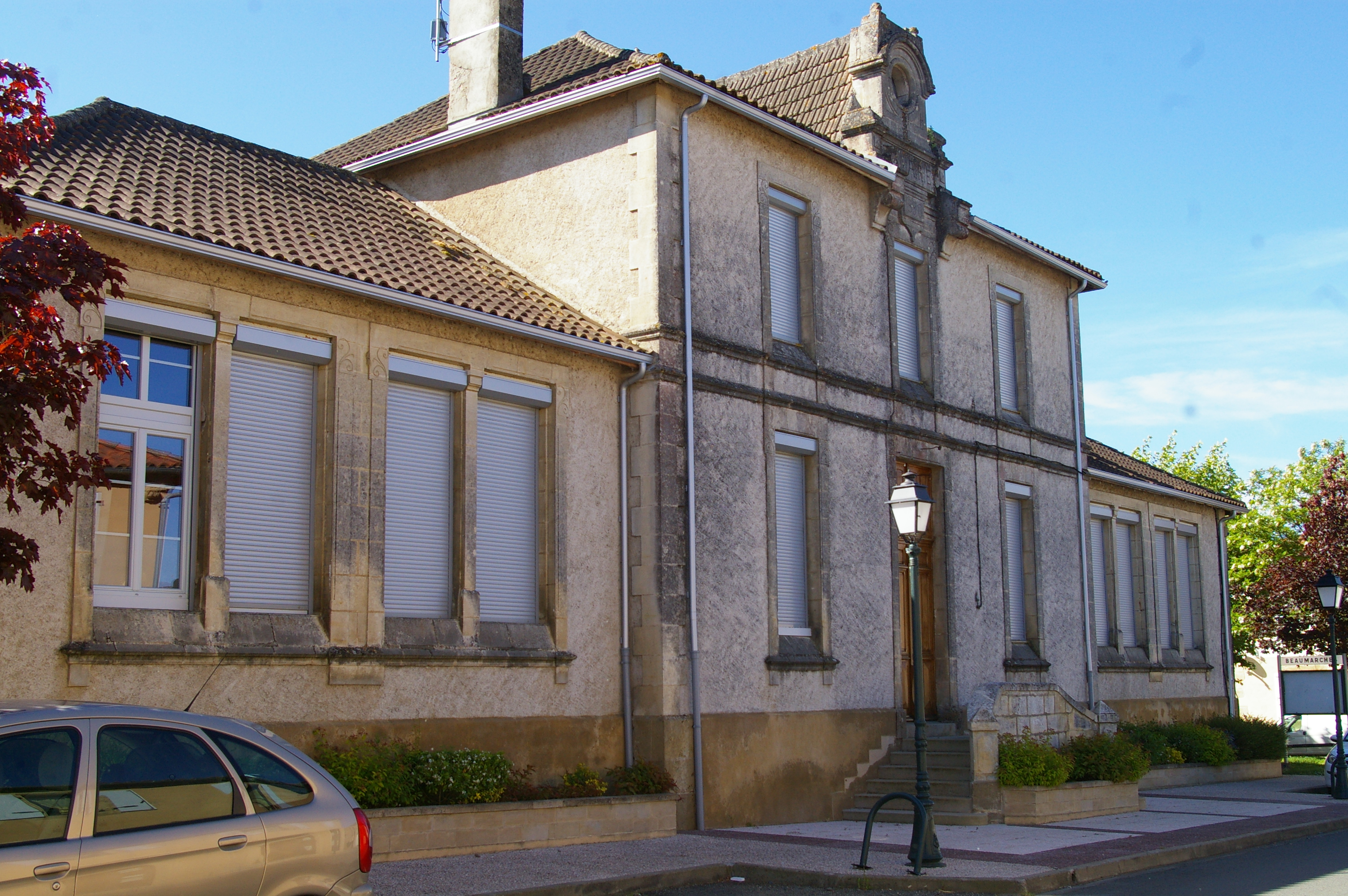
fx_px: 1571
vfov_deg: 31.8
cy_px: 448
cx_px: 674
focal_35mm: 42
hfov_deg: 46.4
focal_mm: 28
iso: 400
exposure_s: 1/250
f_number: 11
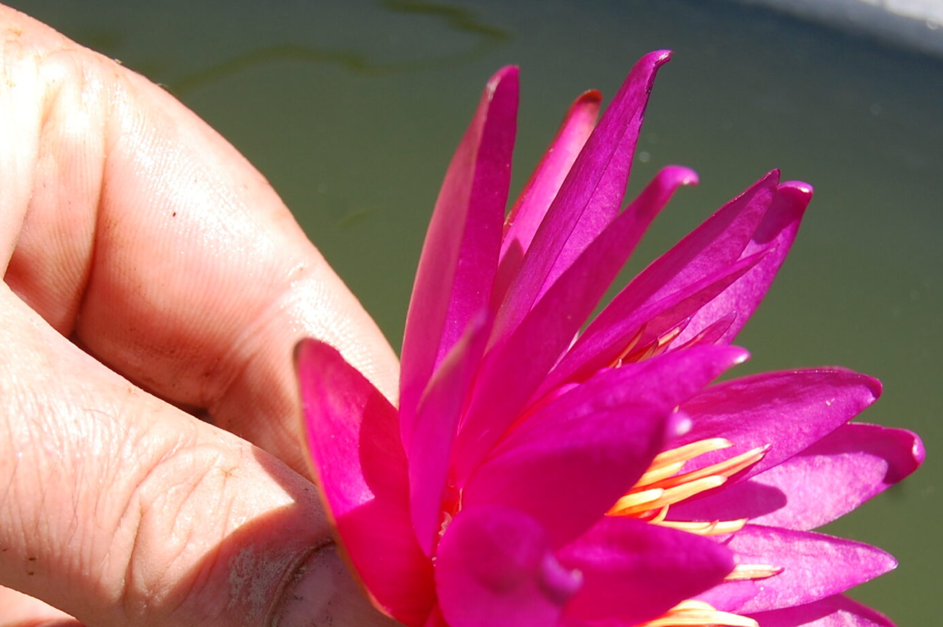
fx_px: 2774
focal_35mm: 106
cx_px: 524
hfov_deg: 19.3
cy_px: 576
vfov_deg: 12.8
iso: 200
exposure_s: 1/250
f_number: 8
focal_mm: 38
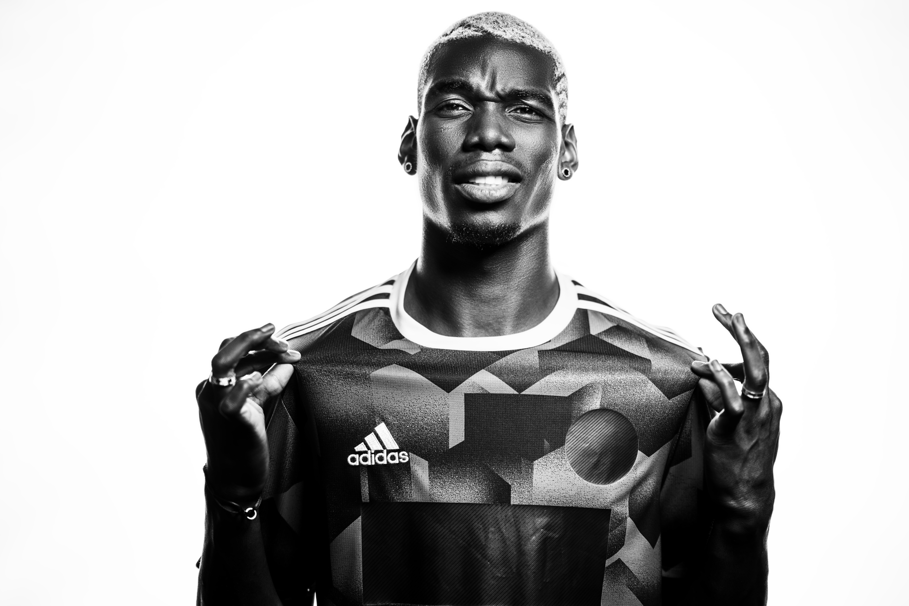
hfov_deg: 23.9
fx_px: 2146
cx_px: 454
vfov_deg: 16.1
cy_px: 303
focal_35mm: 85
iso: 100
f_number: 1.6
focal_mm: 85
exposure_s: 1/200
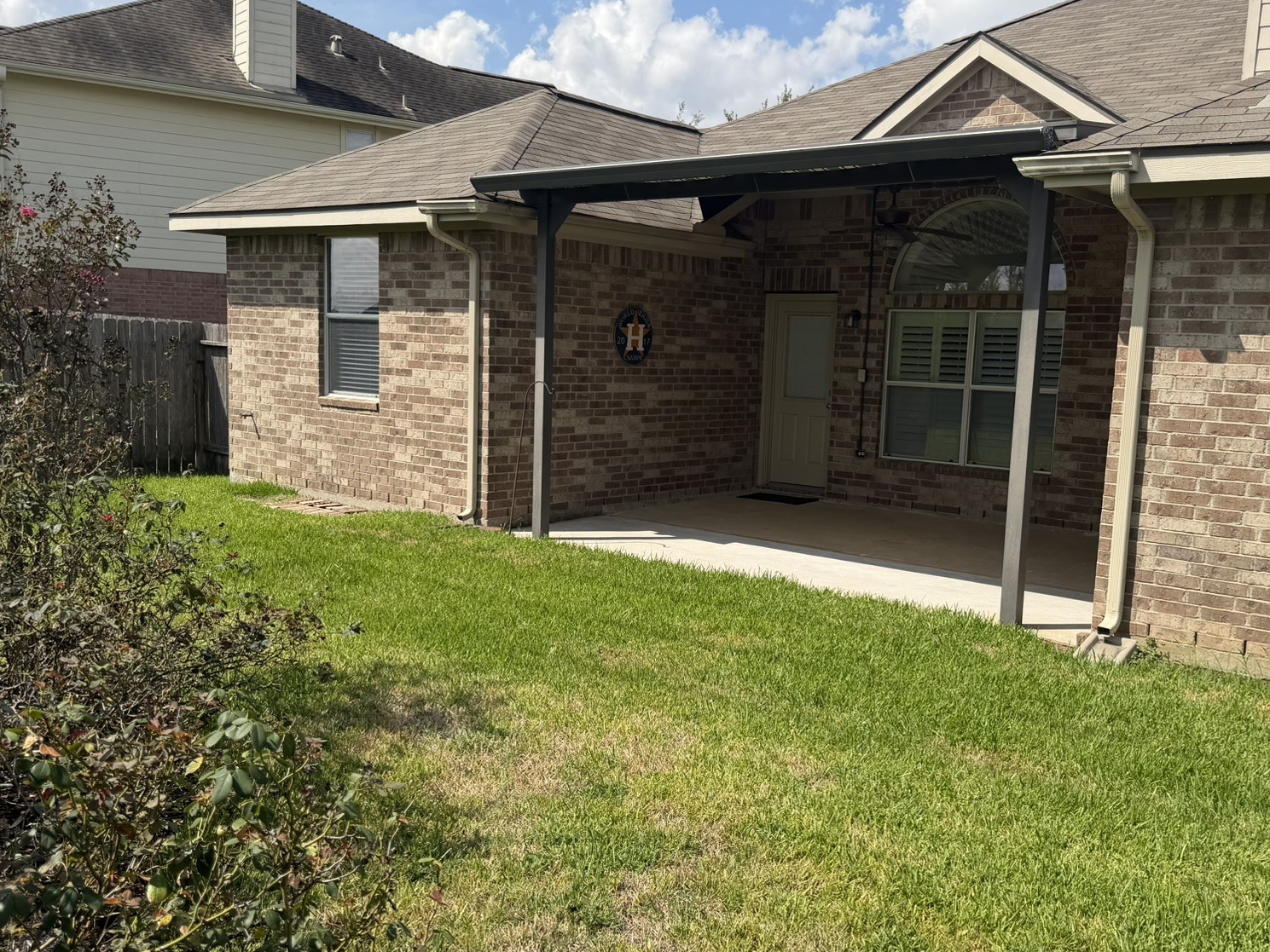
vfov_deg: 42.9
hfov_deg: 55.3
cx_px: 654
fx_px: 1211
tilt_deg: -6.2
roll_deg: -3.1
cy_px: 496
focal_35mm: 33
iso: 80
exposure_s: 1/4167
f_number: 1.78
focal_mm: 6.76
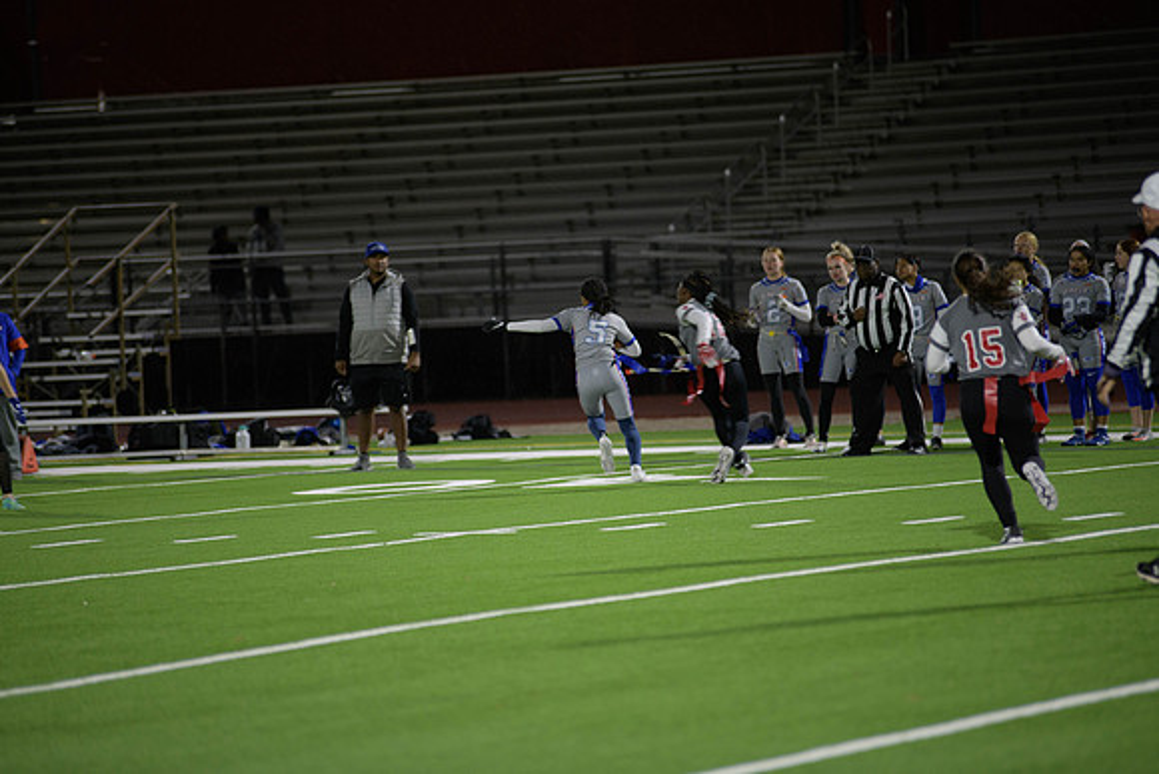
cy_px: 387
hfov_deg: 10.3
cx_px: 580
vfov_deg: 6.9
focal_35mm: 200
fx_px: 6440
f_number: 2.8
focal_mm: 200
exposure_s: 1/200
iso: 900
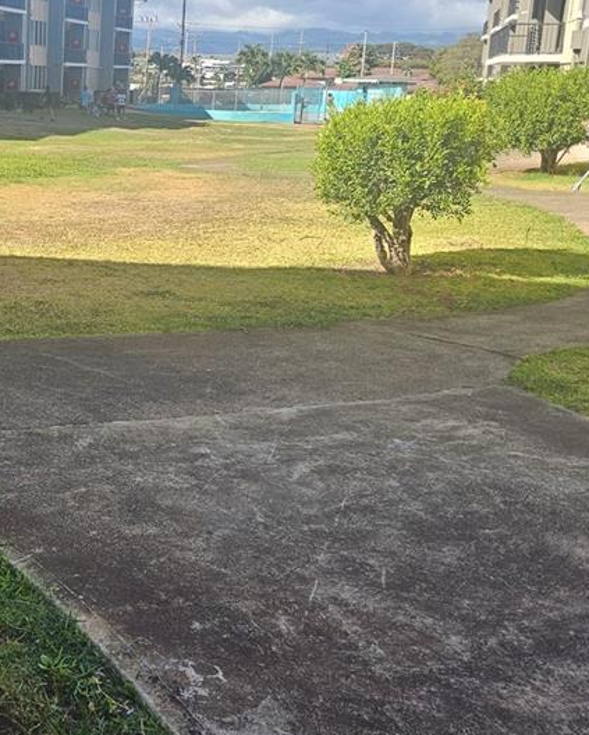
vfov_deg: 36.6
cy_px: 344
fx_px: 1110
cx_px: -6
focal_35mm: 51
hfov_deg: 27.9
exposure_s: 1/417
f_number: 1.7
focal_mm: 6.3
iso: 20
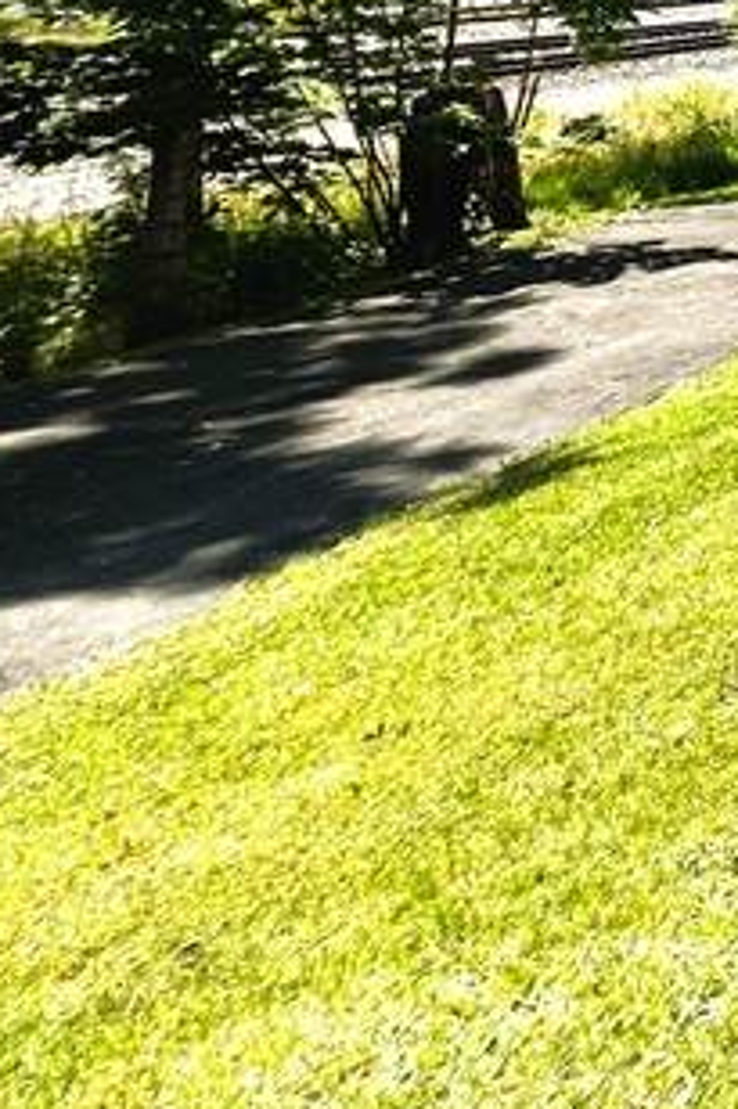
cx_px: 1742
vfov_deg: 34.7
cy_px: -227
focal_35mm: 45
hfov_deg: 15.6
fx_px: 1385
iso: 32
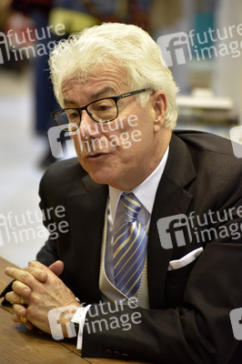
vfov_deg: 13.3
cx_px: 121
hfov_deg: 8.8
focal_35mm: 155
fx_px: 1566
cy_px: 182
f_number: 4.8
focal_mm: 155
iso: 2500
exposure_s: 1/125
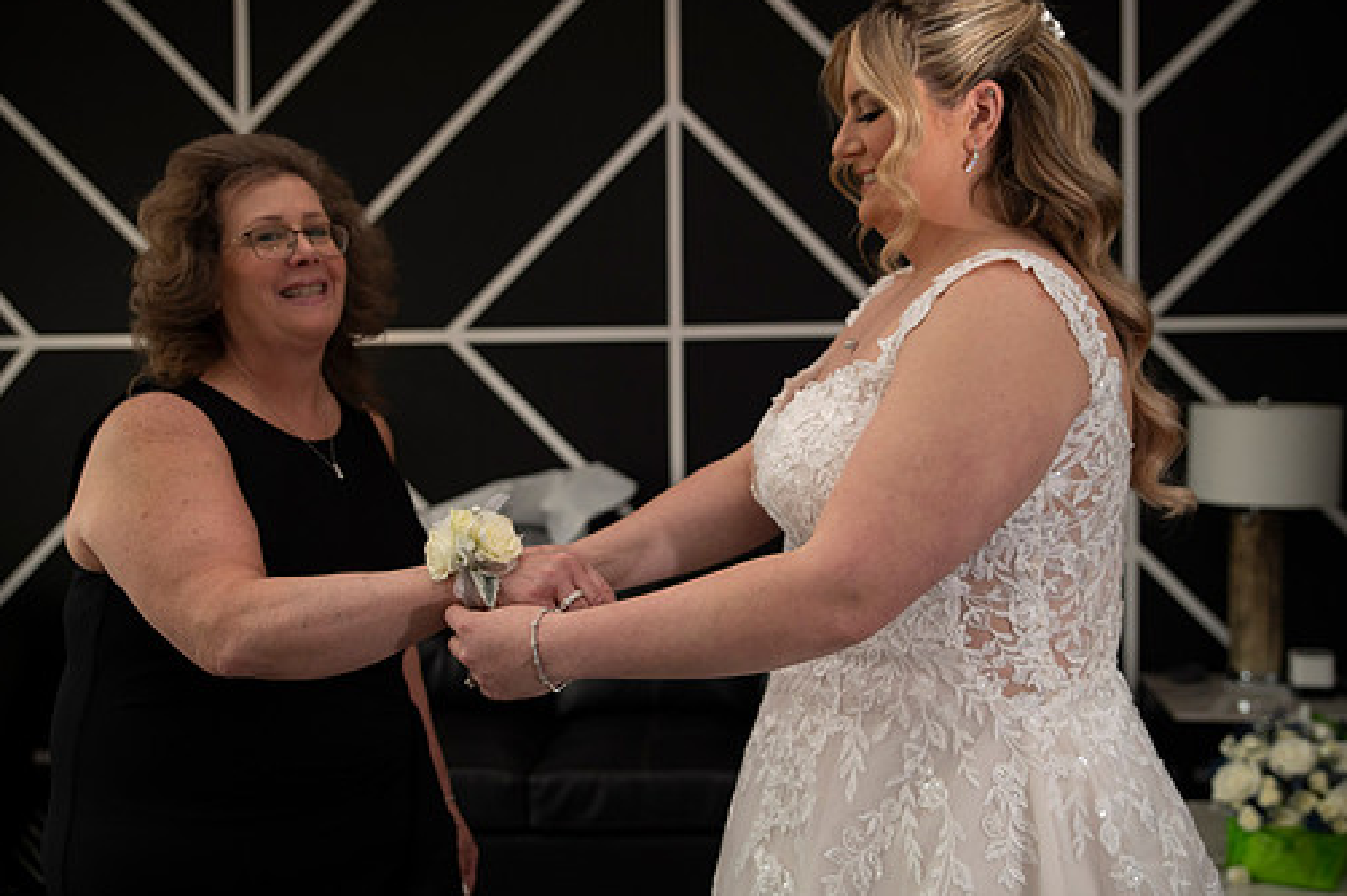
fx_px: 1383
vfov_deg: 35.9
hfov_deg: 51.9
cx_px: 668
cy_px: 416
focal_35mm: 37
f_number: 2.8
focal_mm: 32
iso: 1600
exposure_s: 1/1600
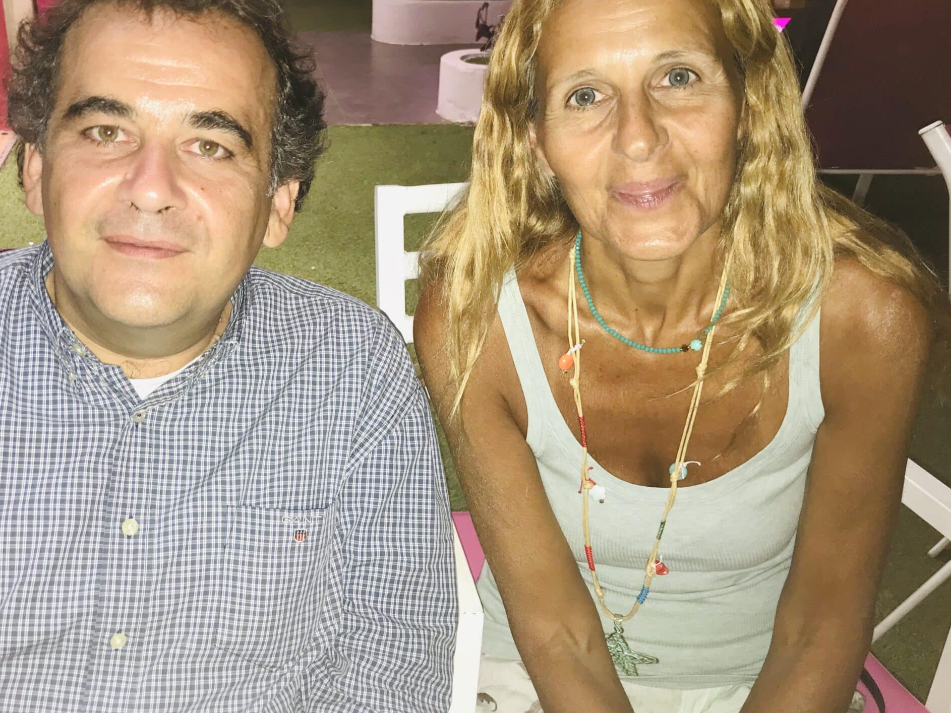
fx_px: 1044
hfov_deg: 48.3
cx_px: 333
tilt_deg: -24.9
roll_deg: +0.7
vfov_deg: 37.7
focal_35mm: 38
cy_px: 330
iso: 32
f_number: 1.8
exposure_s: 1/17
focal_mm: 3.99
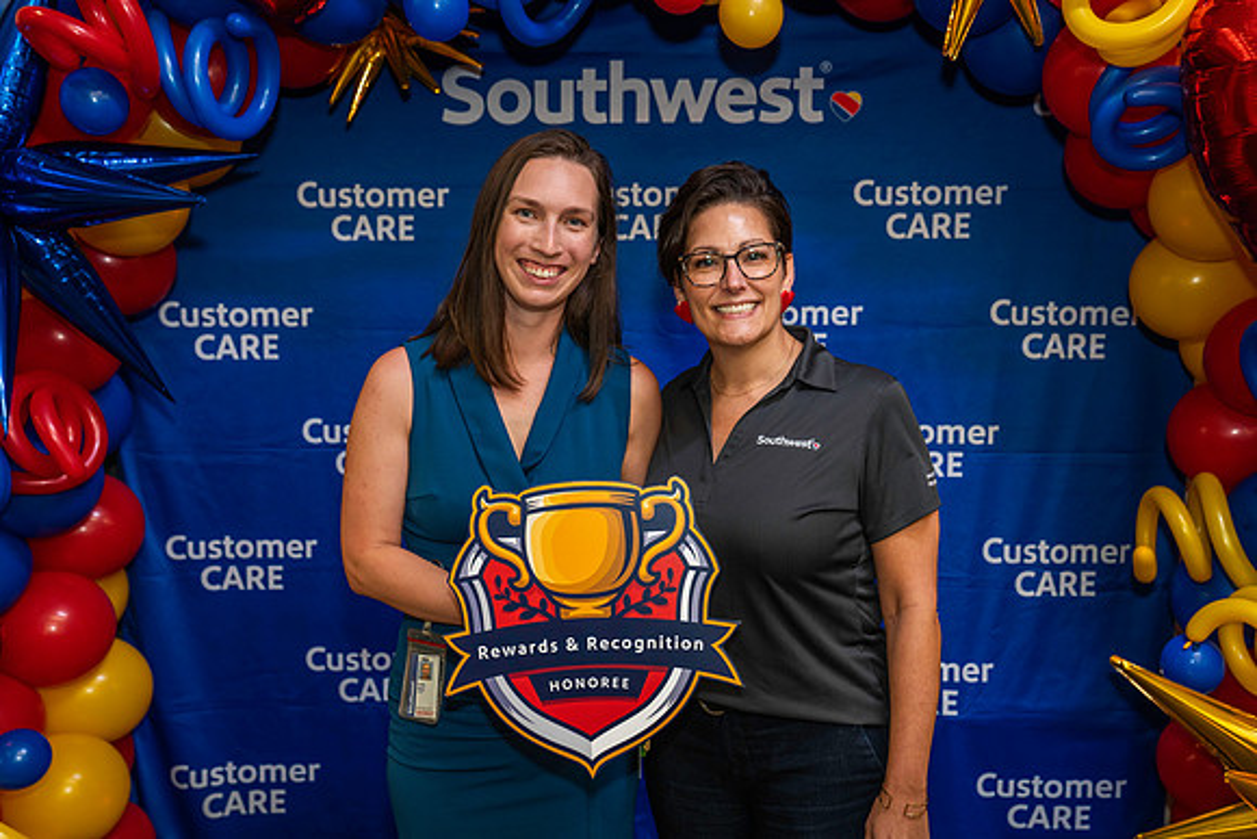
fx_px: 1471
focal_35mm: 42
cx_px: 628
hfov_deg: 46.3
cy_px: 420
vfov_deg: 31.8
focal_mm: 41
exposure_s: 1/160
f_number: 4
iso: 1250
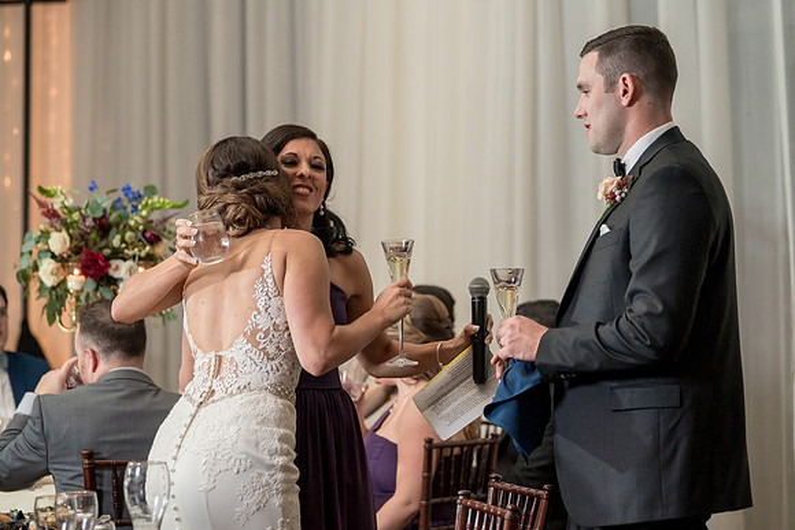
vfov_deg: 11.5
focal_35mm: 119
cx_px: 398
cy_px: 252
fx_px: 2639
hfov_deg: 17.1
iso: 2000
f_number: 4
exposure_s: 1/200
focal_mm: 114
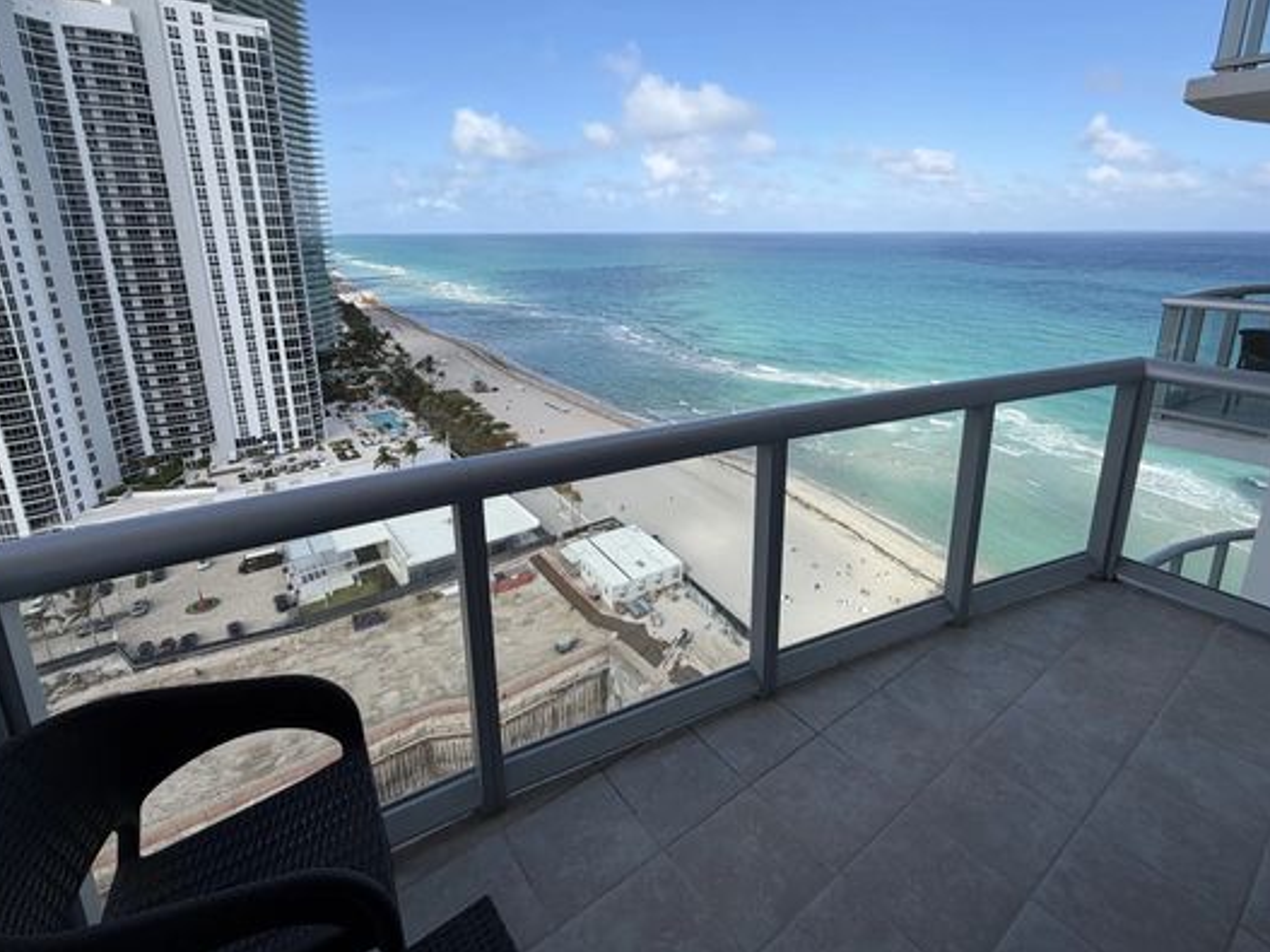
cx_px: 660
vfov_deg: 73.9
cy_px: 381
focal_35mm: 17
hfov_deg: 91.0
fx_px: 624
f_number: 2.2
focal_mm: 2.22
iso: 25
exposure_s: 1/770
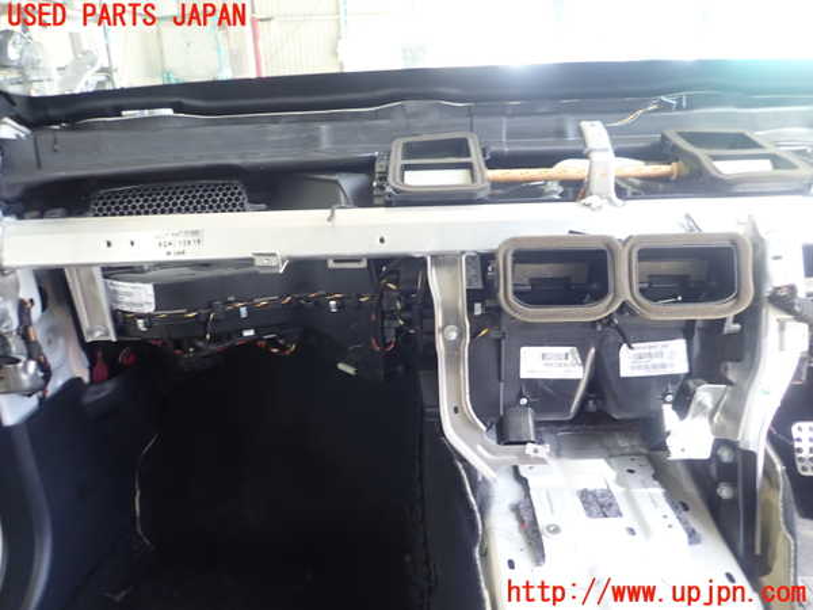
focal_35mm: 25
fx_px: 587
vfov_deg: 54.9
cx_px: 406
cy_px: 305
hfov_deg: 69.4
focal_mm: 4.5
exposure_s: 1/30
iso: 200
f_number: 2
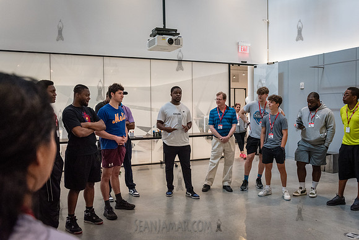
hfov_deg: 58.7
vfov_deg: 41.1
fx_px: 319
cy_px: 120
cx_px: 180
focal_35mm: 32
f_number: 4
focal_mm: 32
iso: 6400
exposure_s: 1/320
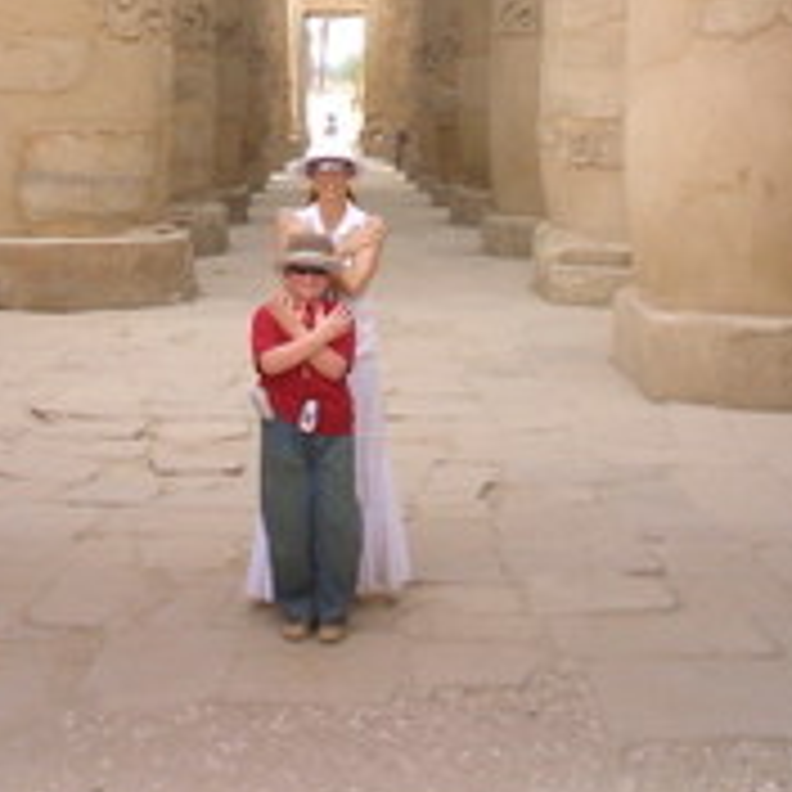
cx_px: 335
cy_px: 22
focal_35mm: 65
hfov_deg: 26.5
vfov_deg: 25.3
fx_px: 1683
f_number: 3.5
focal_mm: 5.6
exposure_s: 1/200
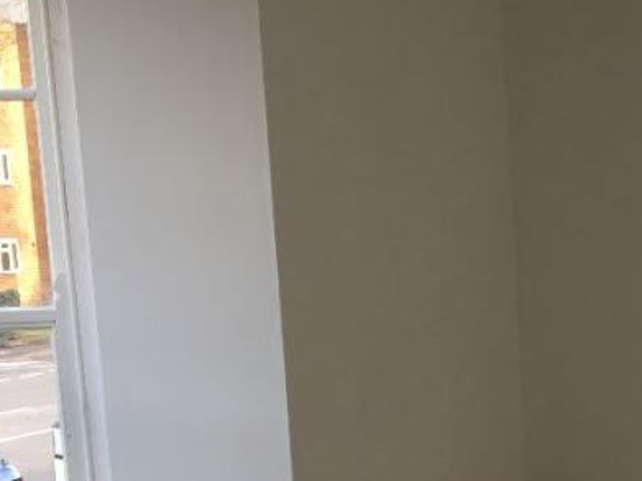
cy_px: 478
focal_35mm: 76
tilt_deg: -10.2
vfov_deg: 18.9
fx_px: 1409
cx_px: 611
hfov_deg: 24.7
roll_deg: +2.0
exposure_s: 1/33
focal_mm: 4.15
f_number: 2.2
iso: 25
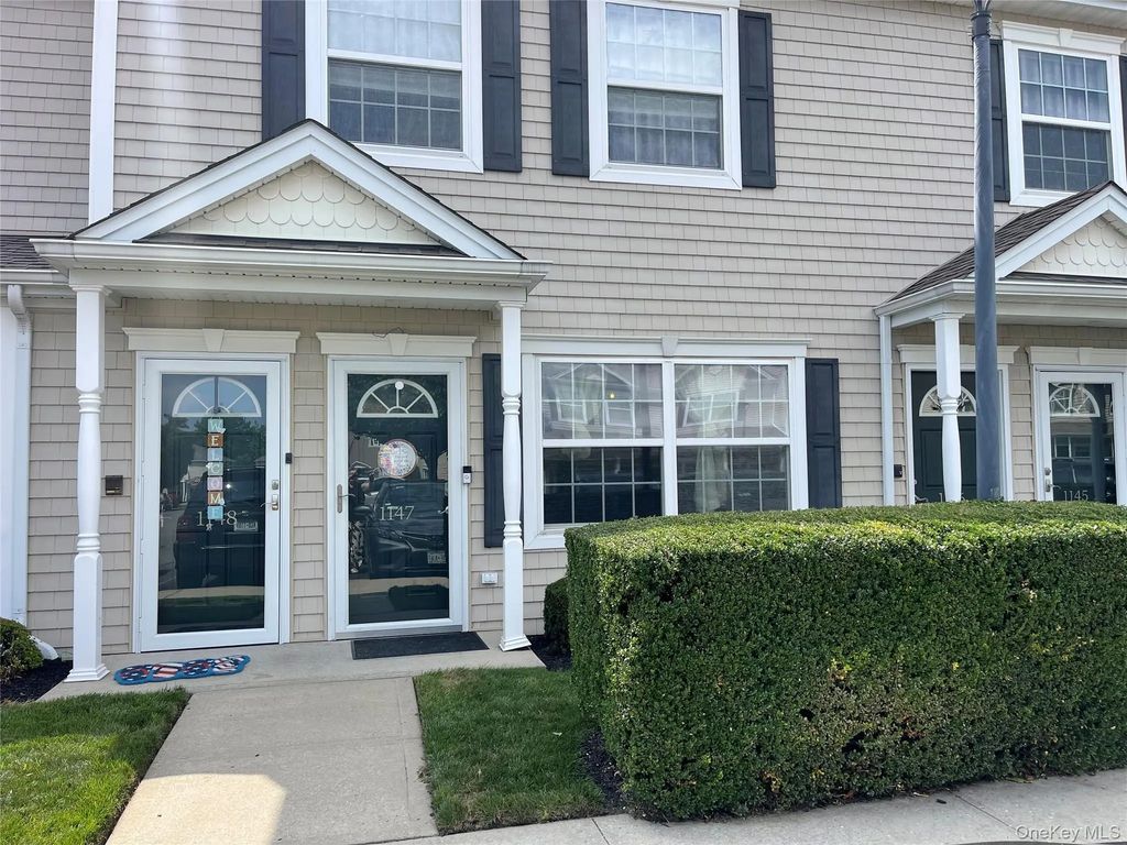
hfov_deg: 69.4
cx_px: 564
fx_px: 814
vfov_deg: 54.9
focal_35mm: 25
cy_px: 422
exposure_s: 1/2083
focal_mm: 5.1
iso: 32
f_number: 1.6
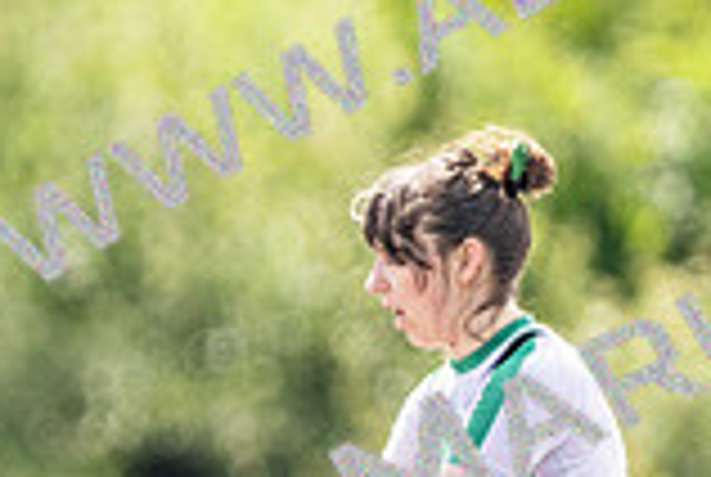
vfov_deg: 0.4
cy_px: 358
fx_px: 60944
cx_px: -342
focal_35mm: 3080
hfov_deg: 0.7
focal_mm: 840
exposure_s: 1/2500
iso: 1250
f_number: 5.6
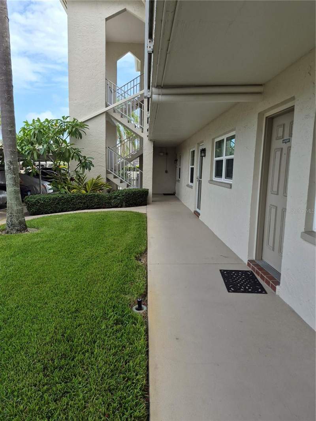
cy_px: 210
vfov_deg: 73.9
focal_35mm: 23
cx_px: 158
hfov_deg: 58.9
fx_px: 280
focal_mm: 5.4
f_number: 1.8
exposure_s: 1/3056
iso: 80
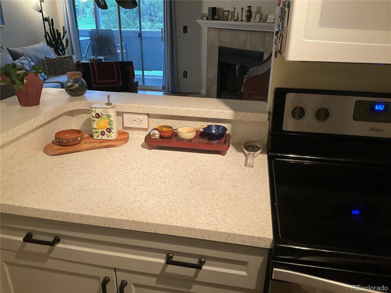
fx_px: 328
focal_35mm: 29
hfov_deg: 61.7
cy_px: 146
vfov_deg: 48.2
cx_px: 196
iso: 200
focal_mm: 3
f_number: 1.8
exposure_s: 1/60
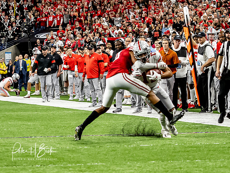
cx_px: 116
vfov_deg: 4.9
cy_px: 52
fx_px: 1998
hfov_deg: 6.6
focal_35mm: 301
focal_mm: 62
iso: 2000
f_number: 2.8
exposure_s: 1/1000
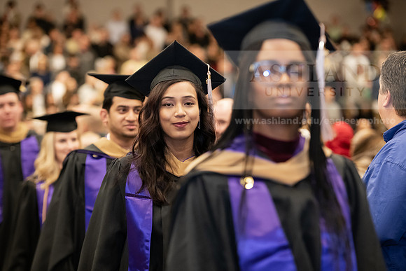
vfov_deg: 11.4
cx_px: 203
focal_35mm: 120
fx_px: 1354
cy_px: 136
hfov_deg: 17.1
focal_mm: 120
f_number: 3.2
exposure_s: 1/200
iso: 2500
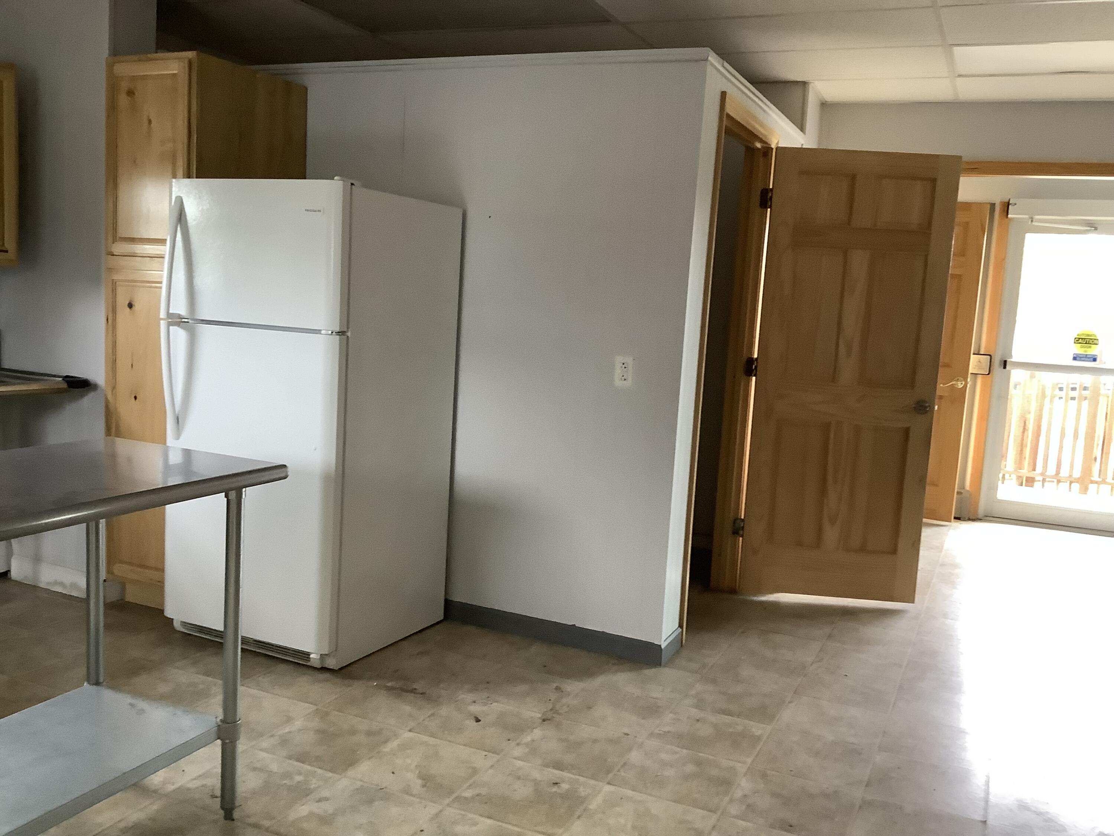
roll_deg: -4.1
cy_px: 418
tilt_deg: -6.8
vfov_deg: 45.4
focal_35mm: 31
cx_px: 557
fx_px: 998
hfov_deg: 58.4
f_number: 2.4
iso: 250
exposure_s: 1/33
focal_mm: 3.3
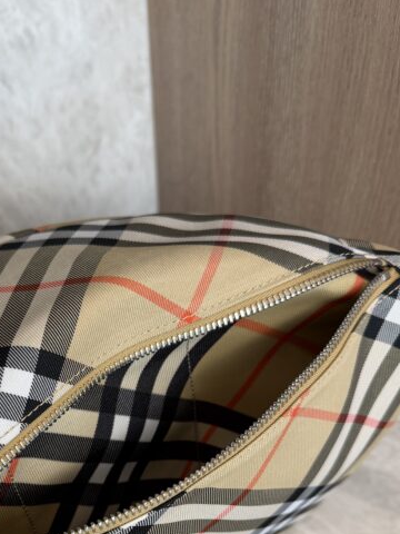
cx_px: 76
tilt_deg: -43.2
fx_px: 616
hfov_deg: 34.8
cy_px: 424
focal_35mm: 40
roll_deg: +9.6
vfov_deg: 44.6
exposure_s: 1/120
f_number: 1.78
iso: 125
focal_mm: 6.76
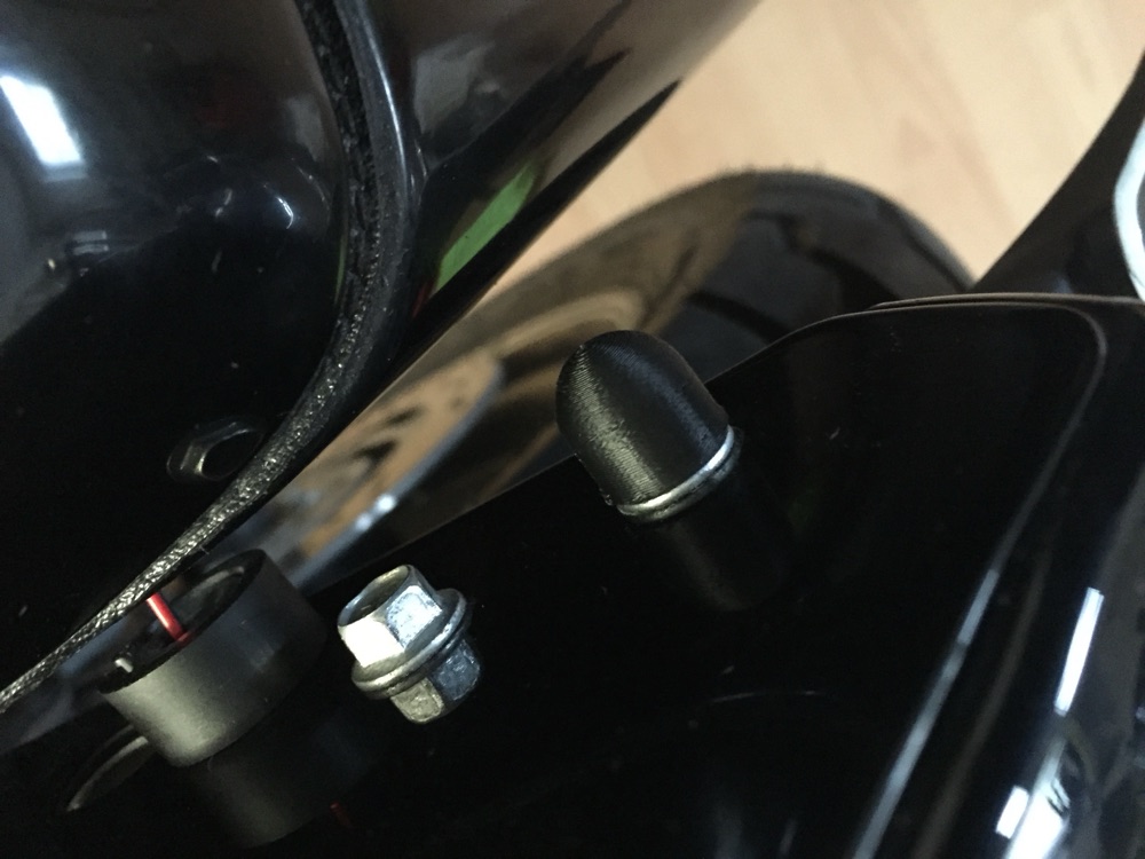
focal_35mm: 29
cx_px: 572
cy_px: 430
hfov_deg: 61.7
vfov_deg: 48.2
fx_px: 959
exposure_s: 1/15
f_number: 2.2
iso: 1250
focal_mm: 4.15
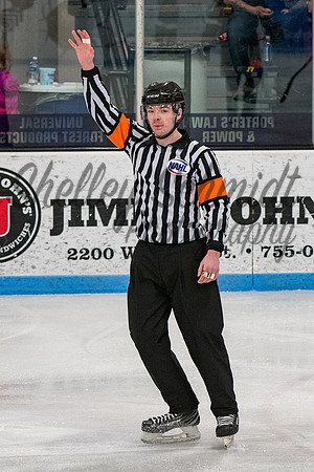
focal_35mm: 301
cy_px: 214
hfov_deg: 4.6
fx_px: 3936
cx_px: 190
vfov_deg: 6.8
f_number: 3.5
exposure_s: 1/800
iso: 2500
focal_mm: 120
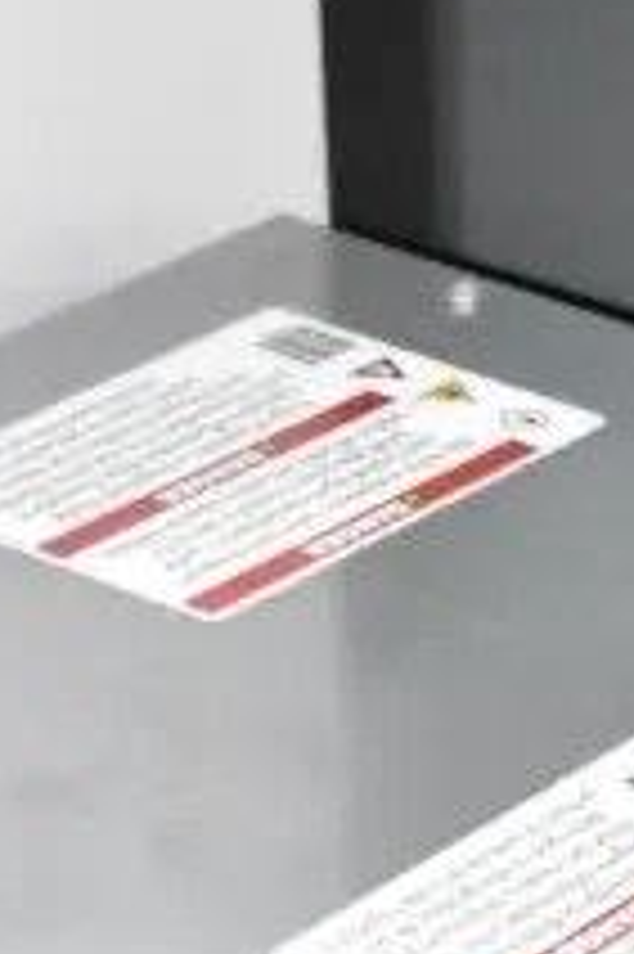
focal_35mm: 207
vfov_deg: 9.2
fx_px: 5477
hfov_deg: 6.4
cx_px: 1250
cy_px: 2032
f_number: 5
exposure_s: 1/100
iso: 6400
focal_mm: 32
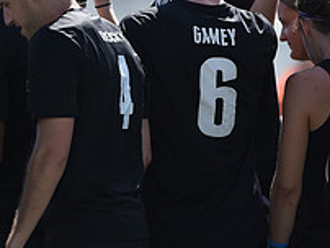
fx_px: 10508
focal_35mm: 1101
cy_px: 18
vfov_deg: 1.4
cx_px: 369
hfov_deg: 1.8
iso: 100
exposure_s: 1/1000
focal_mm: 400
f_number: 2.8
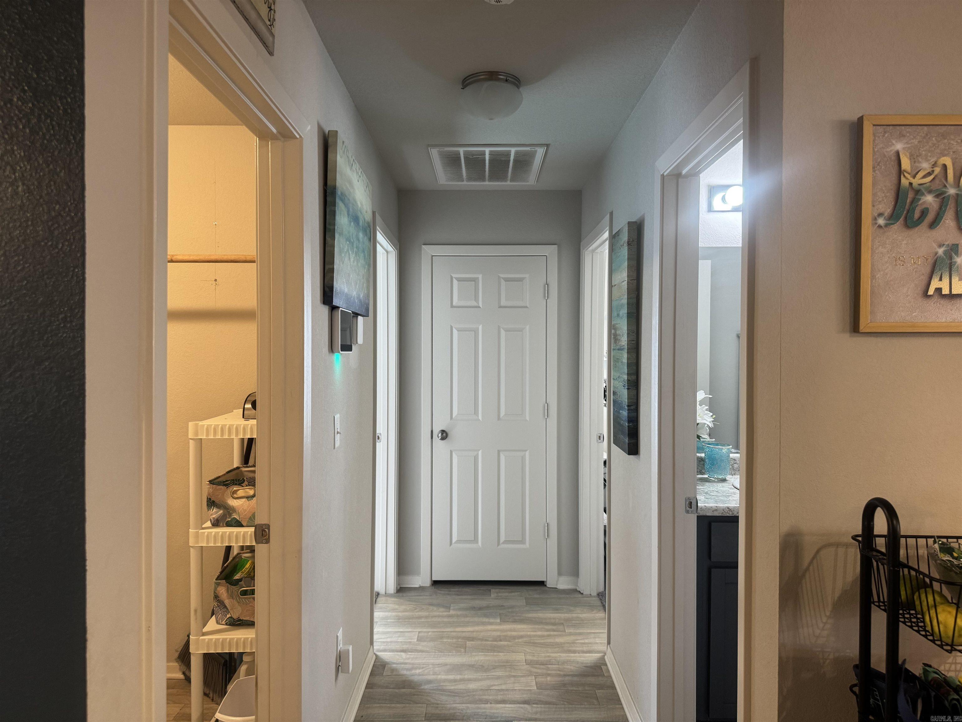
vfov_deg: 56.8
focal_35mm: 24
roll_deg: +0.0
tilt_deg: -0.9
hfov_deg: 71.6
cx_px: 481
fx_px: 667
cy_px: 361
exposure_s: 1/60
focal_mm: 6.76
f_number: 1.78
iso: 200
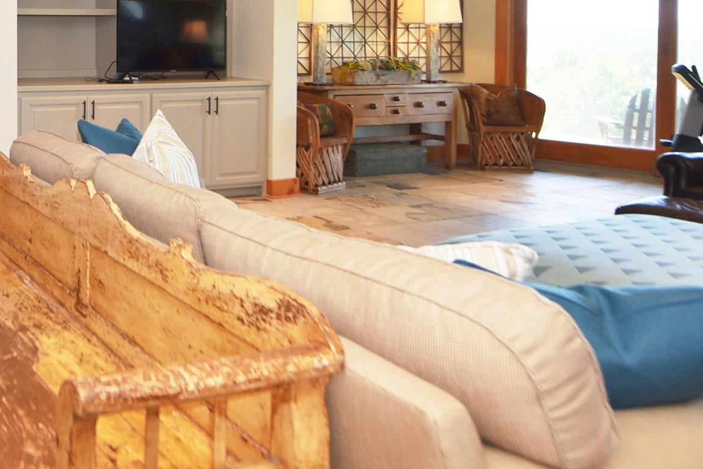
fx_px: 723
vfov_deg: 34.4
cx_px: -36
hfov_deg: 42.8
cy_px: 66
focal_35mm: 37
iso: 125
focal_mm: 14
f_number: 4.5
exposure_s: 1/60
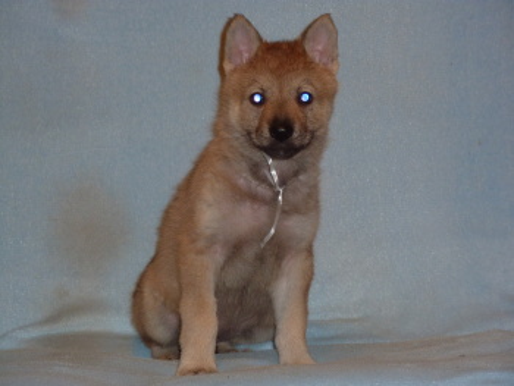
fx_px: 1768
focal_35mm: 119
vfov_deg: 12.5
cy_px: 193
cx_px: 257
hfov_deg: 16.5
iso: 200
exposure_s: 1/40
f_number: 4.4
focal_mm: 19.5
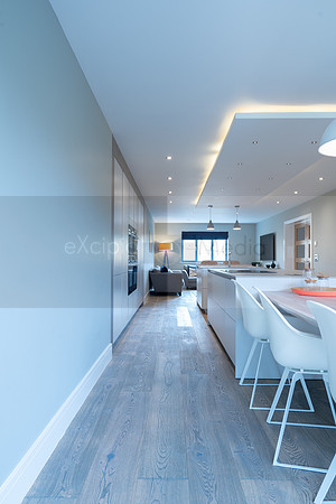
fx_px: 336
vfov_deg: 73.7
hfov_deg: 53.1
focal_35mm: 24
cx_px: 168
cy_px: 252
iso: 100
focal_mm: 24
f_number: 8
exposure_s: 1/1.67
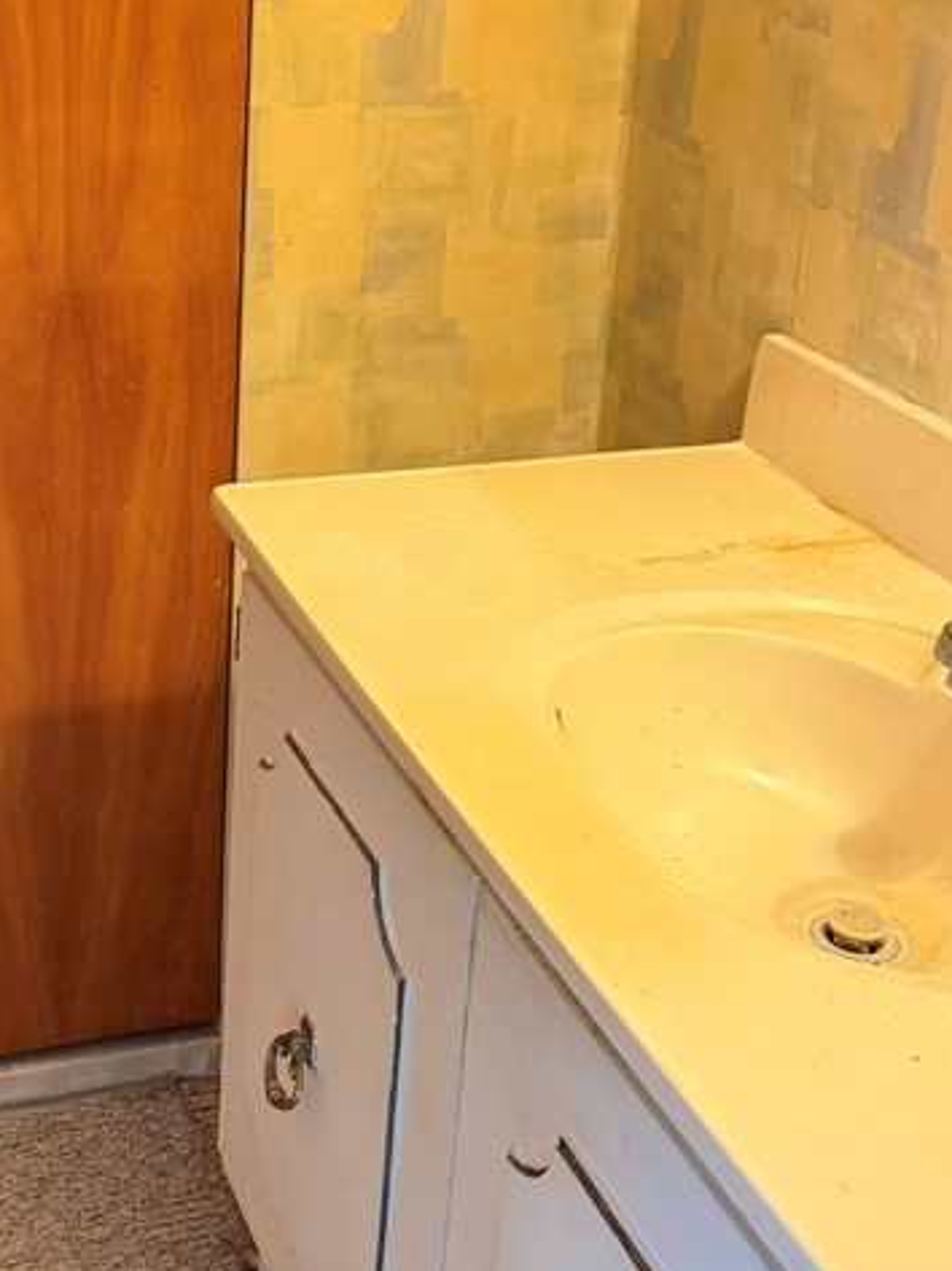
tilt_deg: -20.7
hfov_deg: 27.1
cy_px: 446
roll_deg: -0.1
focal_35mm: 52
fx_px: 1909
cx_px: 102
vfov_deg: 36.5
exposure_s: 1/30
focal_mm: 6.76
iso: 800
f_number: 1.78
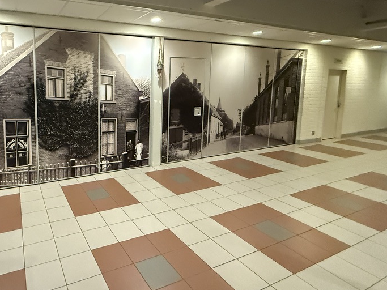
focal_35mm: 21
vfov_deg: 62.5
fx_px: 235
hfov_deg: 74.5
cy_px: 108
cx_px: 107
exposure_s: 1/50
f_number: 2.2
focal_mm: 2.22
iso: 1000
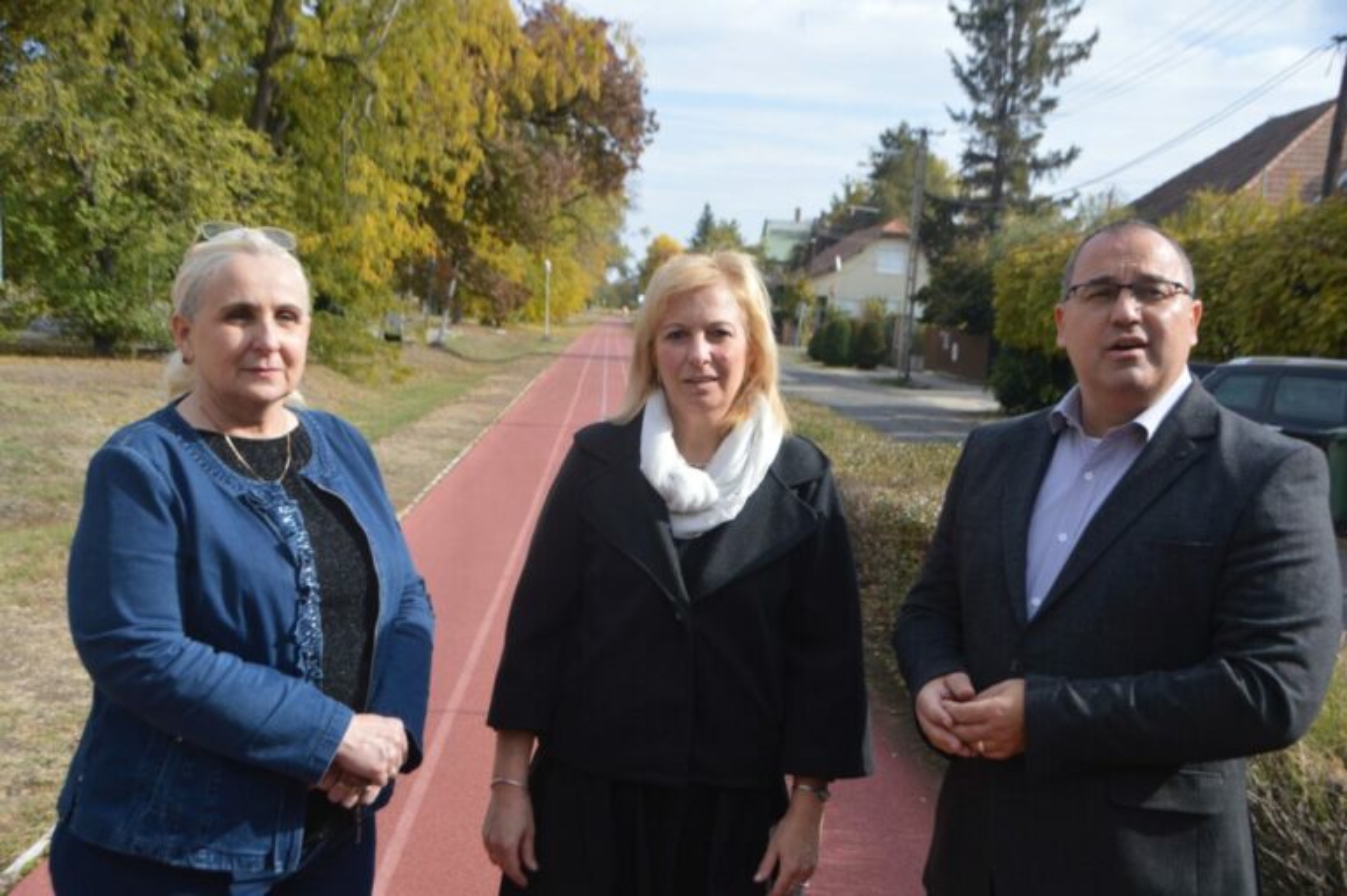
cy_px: 448
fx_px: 1795
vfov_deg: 28.0
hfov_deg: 41.1
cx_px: 674
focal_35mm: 48
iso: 100
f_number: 8
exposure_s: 1/250
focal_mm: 32
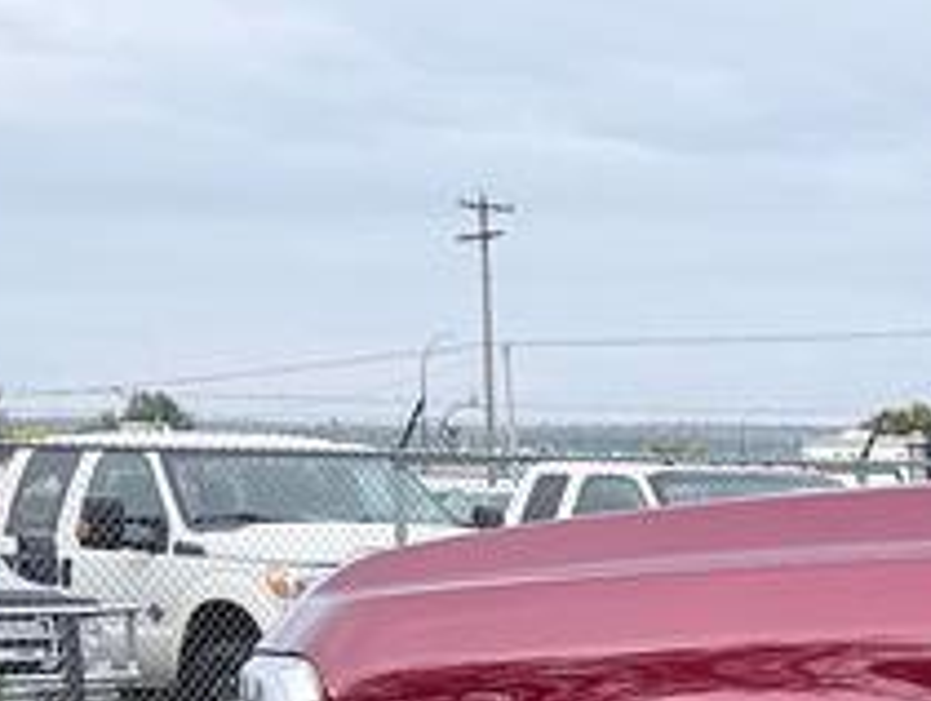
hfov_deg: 11.0
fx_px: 3931
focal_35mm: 146
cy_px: 949
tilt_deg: -5.6
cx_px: 2341
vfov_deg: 10.0
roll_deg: -0.1
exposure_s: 1/831
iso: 80
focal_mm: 6.76
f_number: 1.78
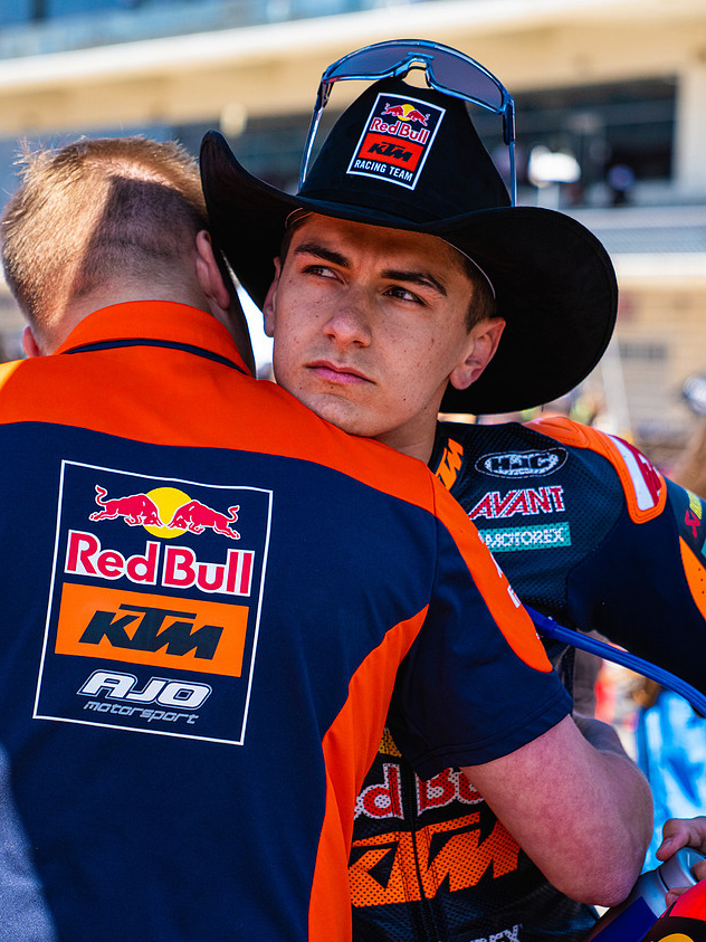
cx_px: 344
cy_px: 437
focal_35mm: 136
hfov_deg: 10.9
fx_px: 3699
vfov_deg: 14.5
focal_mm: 101.8
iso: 640
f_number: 5.6
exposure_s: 1/1250
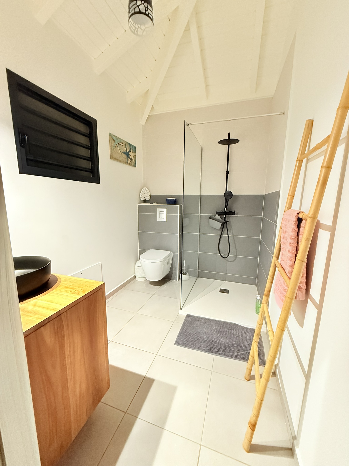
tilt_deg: -8.8
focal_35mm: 14
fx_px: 188
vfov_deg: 102.1
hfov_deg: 85.7
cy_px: 233
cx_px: 174
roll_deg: -1.1
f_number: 2.2
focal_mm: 2.22
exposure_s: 1/50
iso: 640
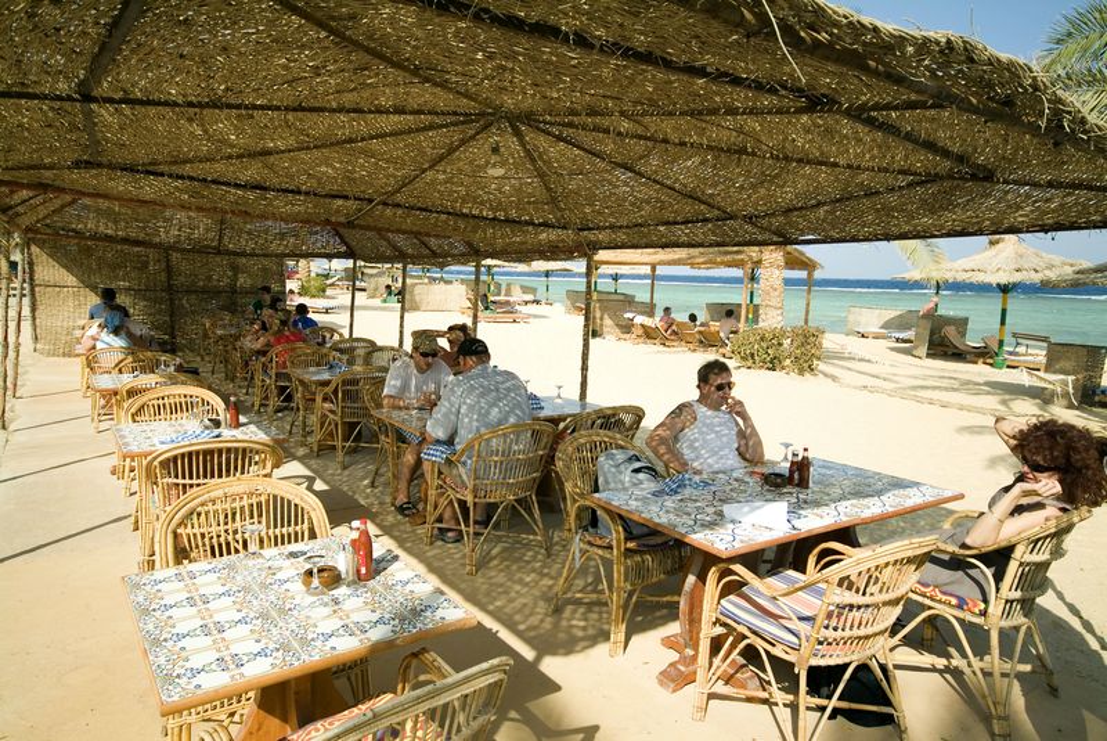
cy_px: 370
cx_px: 554
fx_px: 646
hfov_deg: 81.2
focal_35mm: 21
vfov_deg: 59.6
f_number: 5.6
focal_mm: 14
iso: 100
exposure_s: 1/350
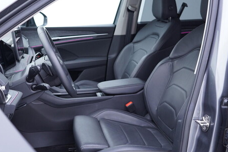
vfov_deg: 31.2
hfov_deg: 45.3
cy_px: 81
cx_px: 98
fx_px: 272
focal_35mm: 43
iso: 250
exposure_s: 1/40
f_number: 2.8
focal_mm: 24
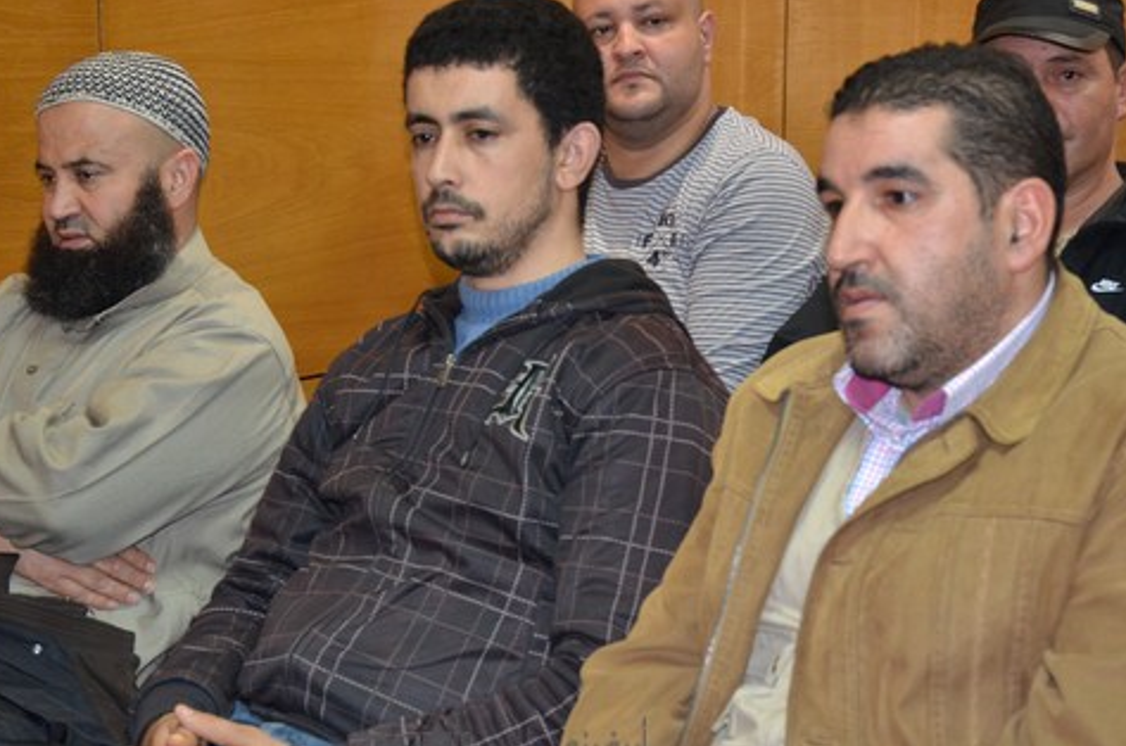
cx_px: 499
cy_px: 416
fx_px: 2528
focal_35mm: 81
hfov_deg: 25.1
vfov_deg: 16.8
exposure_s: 1/60
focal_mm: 40
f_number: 4.2
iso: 800
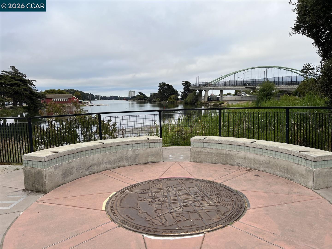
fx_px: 249
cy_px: 124
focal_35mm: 26
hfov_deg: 67.3
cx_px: 166
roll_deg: +0.8
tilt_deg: -6.5
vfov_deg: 53.1
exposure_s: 1/581
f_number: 1.5
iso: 50
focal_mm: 5.7
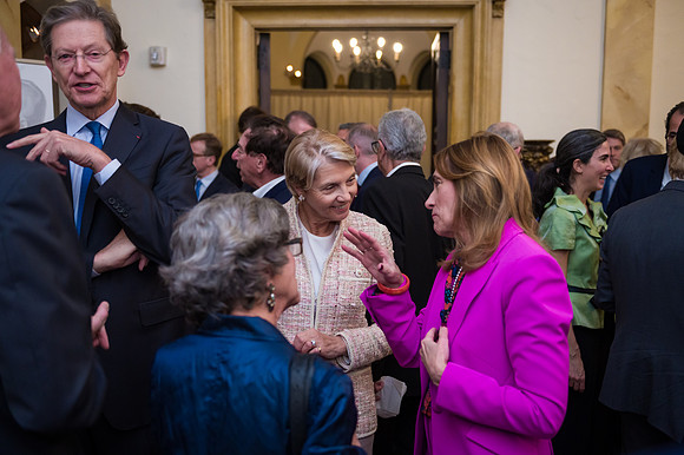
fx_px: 673
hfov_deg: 53.9
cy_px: 228
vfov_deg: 37.4
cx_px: 342
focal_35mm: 35
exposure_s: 1/200
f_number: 3.2
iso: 1600
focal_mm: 35
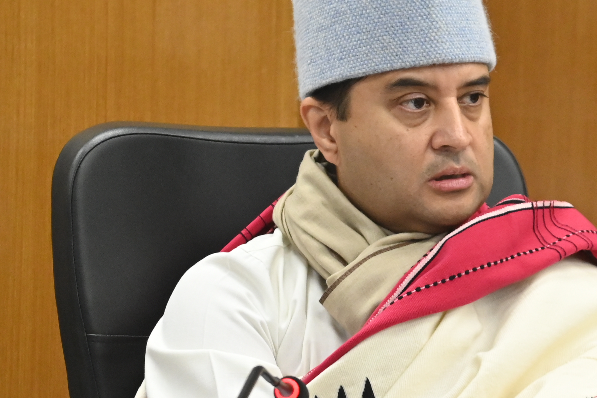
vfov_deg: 5.9
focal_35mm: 231
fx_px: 3830
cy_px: 272
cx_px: 541
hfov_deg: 8.9
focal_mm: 78
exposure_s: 1/160
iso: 2500
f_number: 5.3
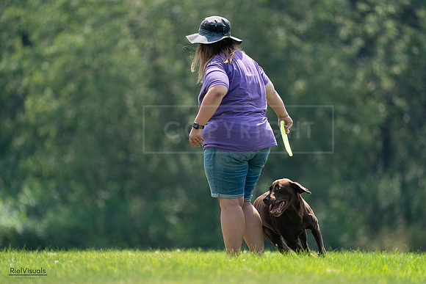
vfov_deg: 2.8
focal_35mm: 500
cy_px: 142
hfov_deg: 4.1
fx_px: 5918
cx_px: 213
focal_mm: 500
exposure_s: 1/4000
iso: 2500
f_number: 6.3
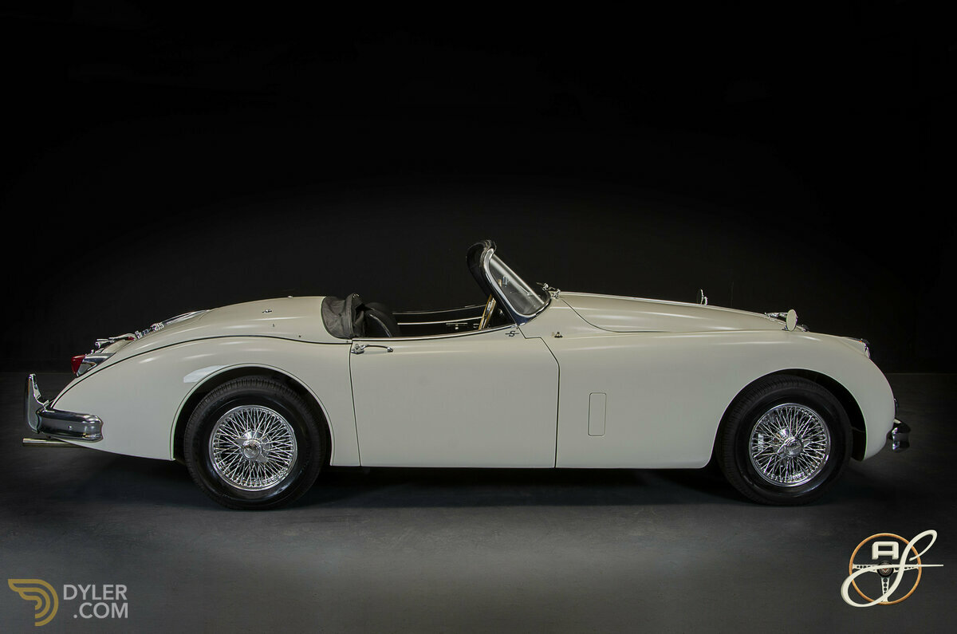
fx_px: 955
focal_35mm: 36
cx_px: 478
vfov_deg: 36.7
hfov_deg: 53.2
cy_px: 317
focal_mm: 24
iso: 200
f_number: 13
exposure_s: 1/1.67
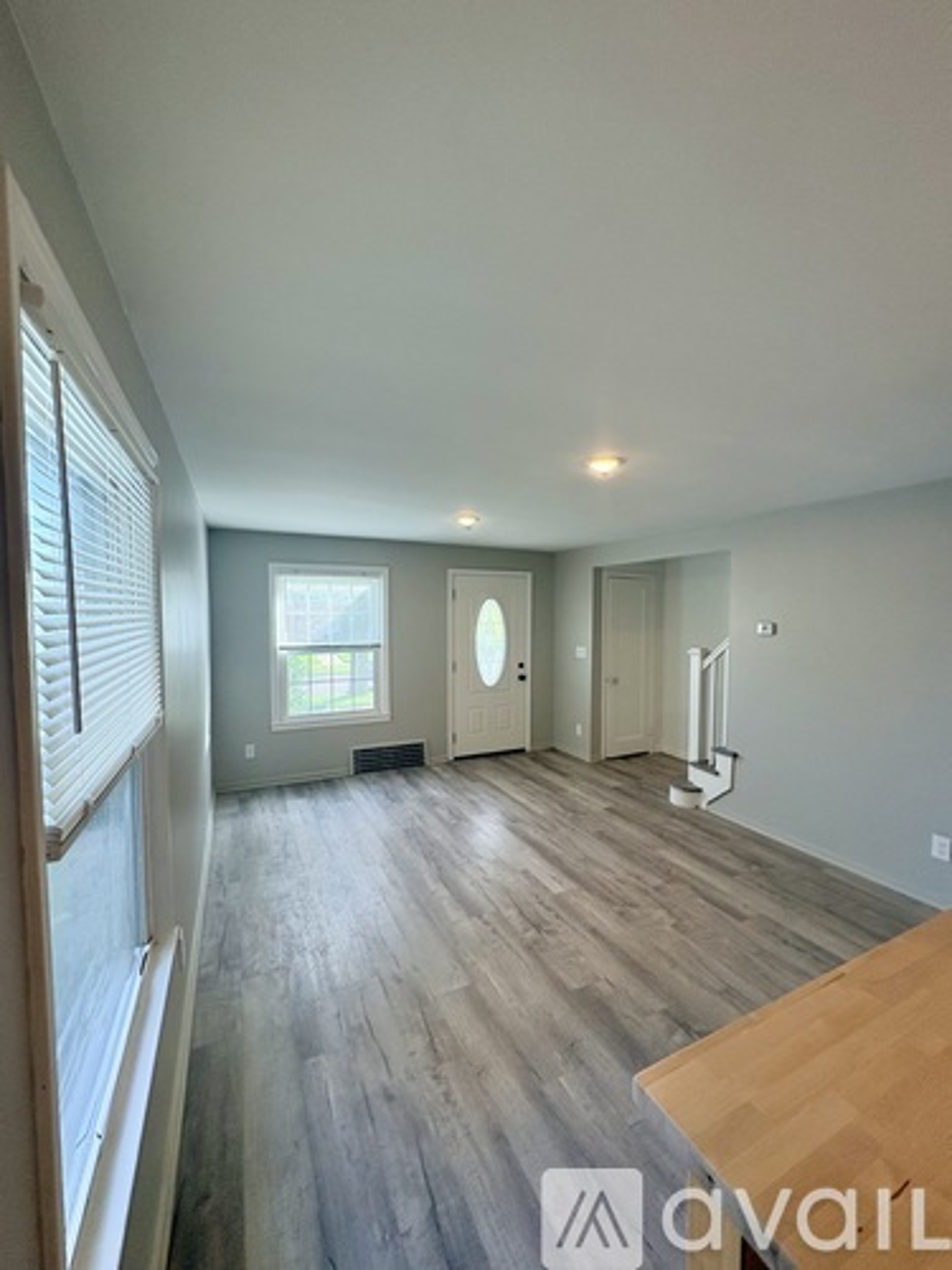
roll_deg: +0.4
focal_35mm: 14
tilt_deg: -1.1
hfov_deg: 85.7
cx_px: 476
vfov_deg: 102.1
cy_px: 635
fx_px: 513
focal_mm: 2.22
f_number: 2.2
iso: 125
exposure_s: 1/122
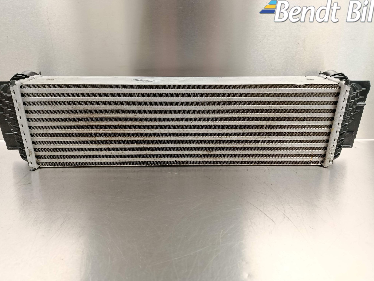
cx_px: 181
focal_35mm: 25
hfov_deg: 69.4
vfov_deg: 54.9
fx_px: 270
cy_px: 145
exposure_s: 1/25
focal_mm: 5.24
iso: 1039
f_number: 1.7
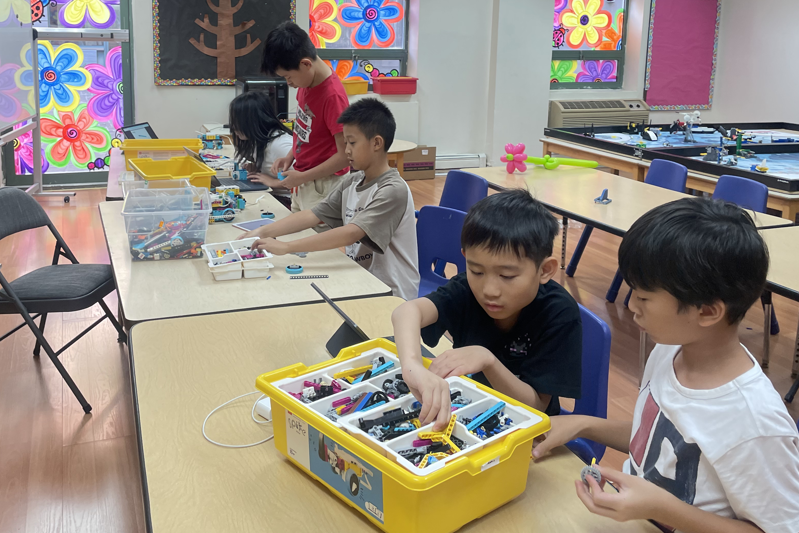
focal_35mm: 35
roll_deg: -1.8
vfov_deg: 37.3
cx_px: 334
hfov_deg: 54.2
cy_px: 164
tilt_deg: -7.8
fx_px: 777
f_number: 1.6
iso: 125
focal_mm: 4.2
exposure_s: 1/120
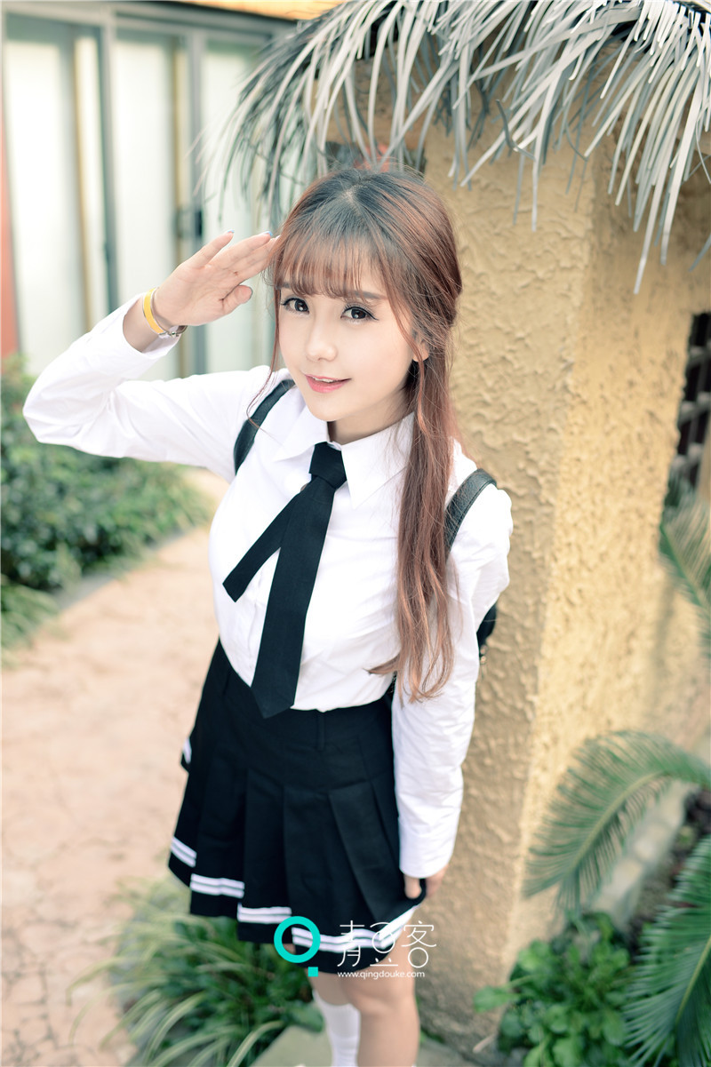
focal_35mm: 35
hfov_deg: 37.8
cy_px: 534
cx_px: 356
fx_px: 1037
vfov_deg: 54.4
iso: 100
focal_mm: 35
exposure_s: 1/250
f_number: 2.5
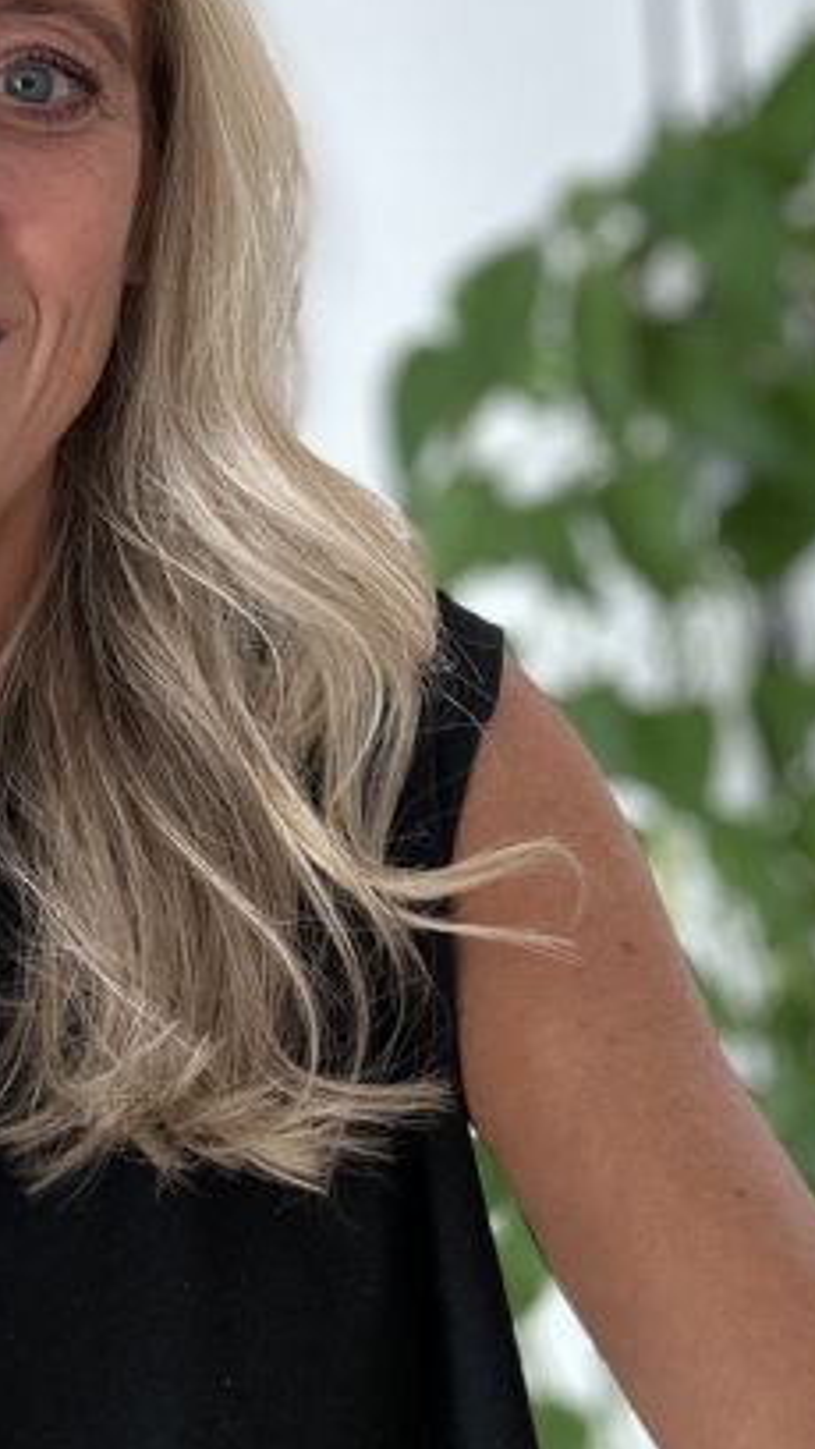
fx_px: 1844
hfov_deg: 24.6
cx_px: 188
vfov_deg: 42.0
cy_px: 418
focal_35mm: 48
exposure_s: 1/60
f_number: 1.9
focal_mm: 2.69
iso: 80
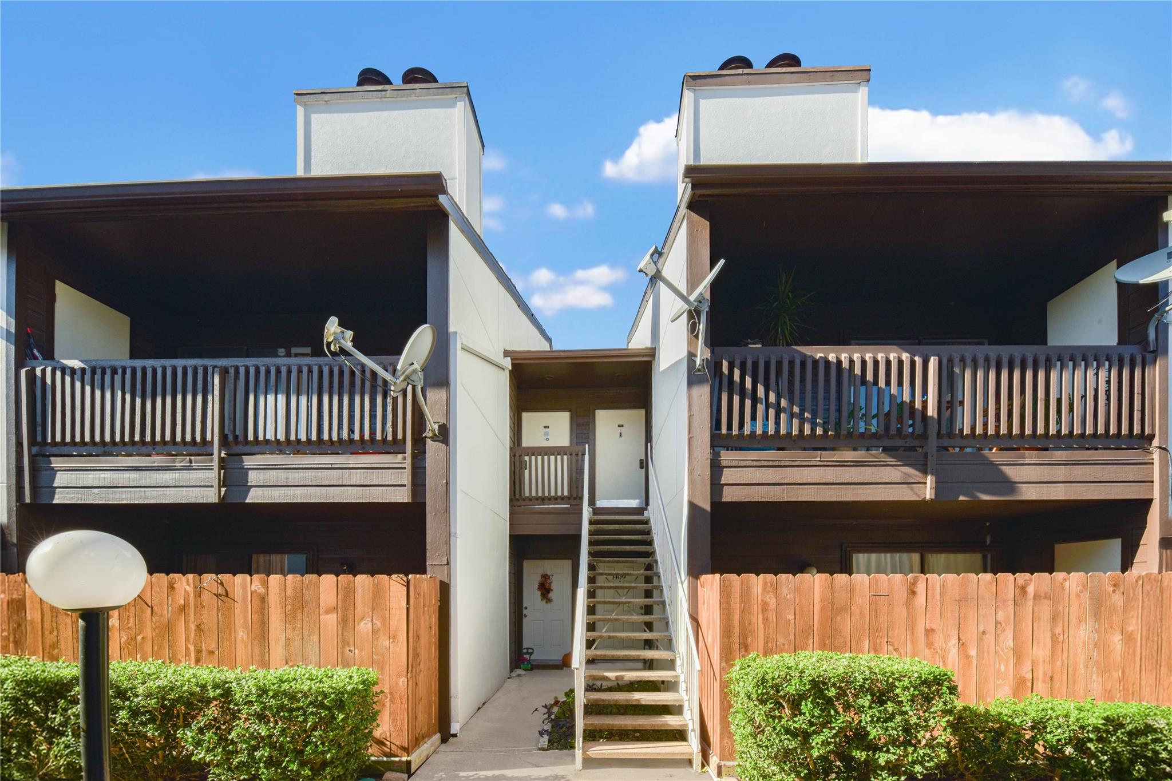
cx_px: 586
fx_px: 488
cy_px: 390
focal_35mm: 15
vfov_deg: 77.3
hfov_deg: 100.4
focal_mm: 15
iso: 100
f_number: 16
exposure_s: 1/50
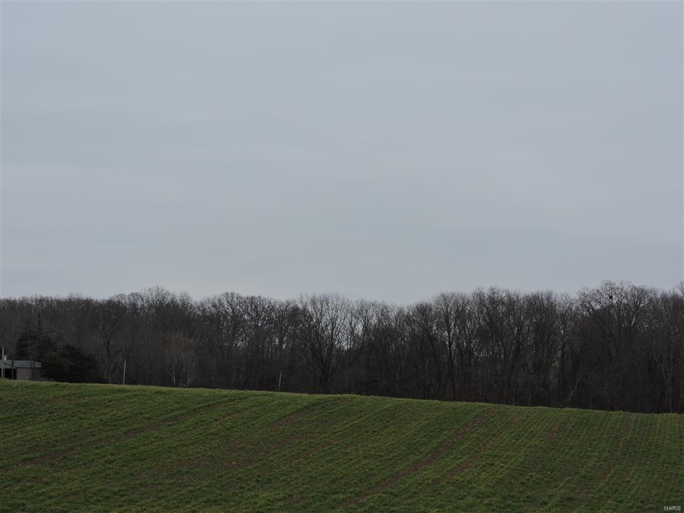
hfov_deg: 21.8
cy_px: 256
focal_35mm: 90
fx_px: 1778
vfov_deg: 16.4
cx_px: 342
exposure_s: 1/250
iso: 100
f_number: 4.1
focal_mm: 16.1
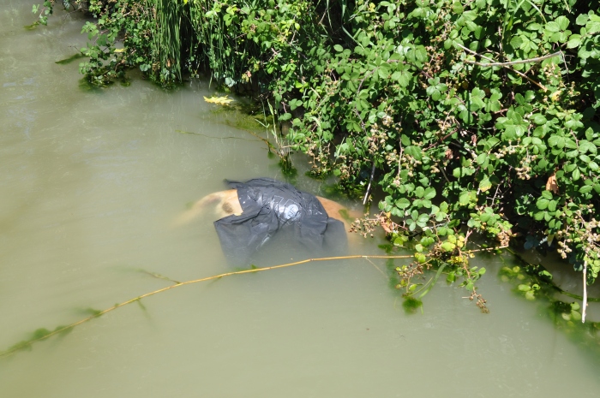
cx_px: 300
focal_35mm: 36
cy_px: 199
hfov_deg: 53.2
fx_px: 599
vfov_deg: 36.8
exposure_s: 1/160
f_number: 9
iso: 200
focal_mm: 24
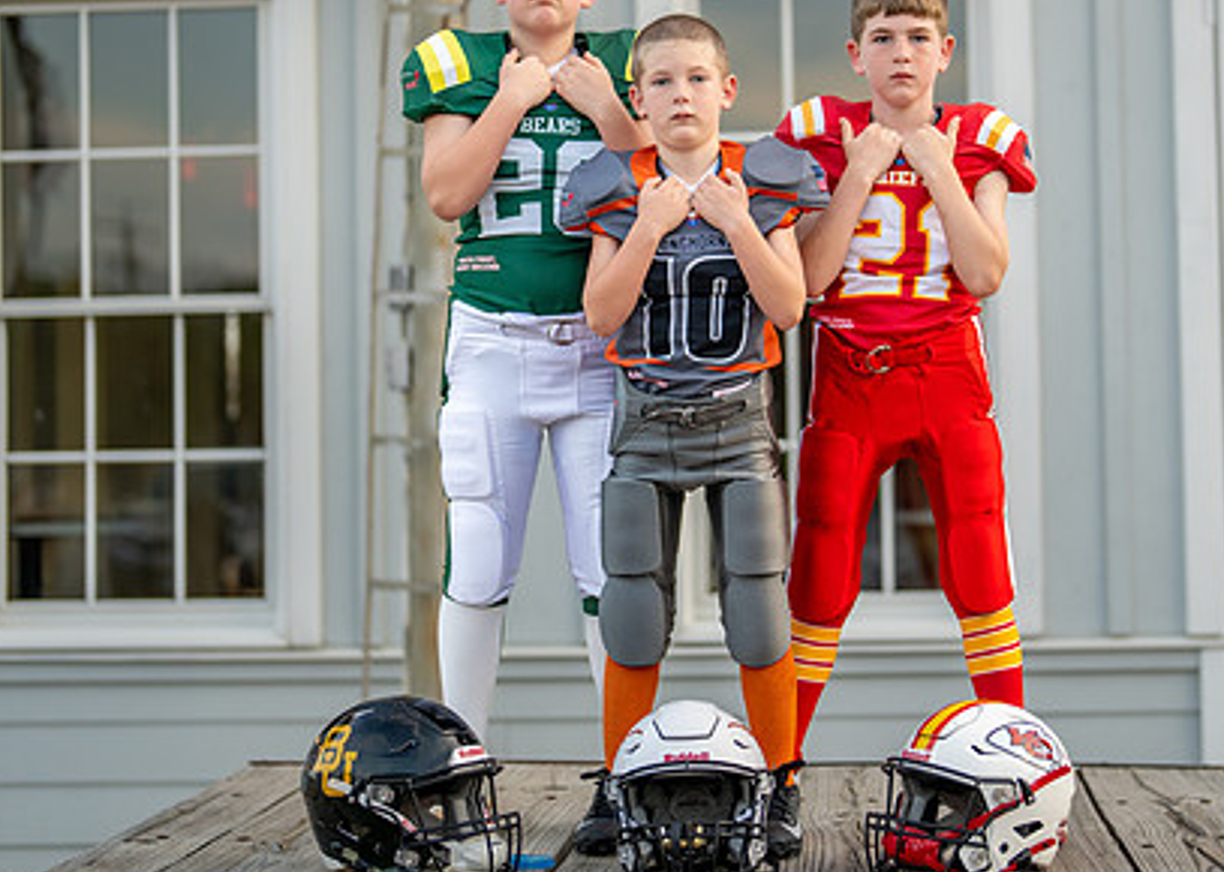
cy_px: 333
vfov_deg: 18.0
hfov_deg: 25.1
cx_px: 704
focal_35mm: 79
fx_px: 2744
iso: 200
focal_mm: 50
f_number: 1.2
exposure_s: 1/1250
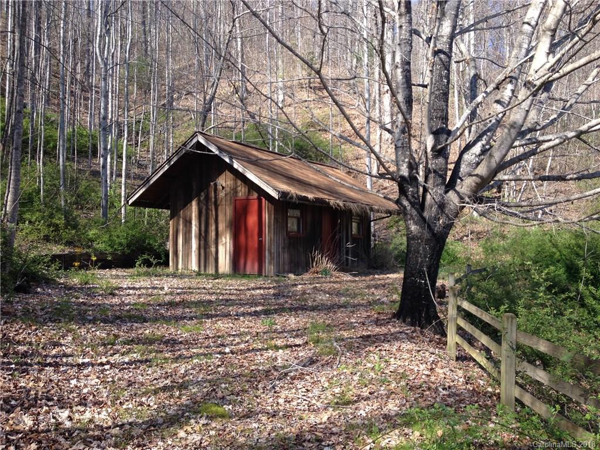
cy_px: 225
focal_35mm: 35
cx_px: 300
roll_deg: -1.7
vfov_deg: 40.7
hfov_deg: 52.6
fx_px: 607
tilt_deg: +2.6
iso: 50
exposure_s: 1/391
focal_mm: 4.28
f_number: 2.4
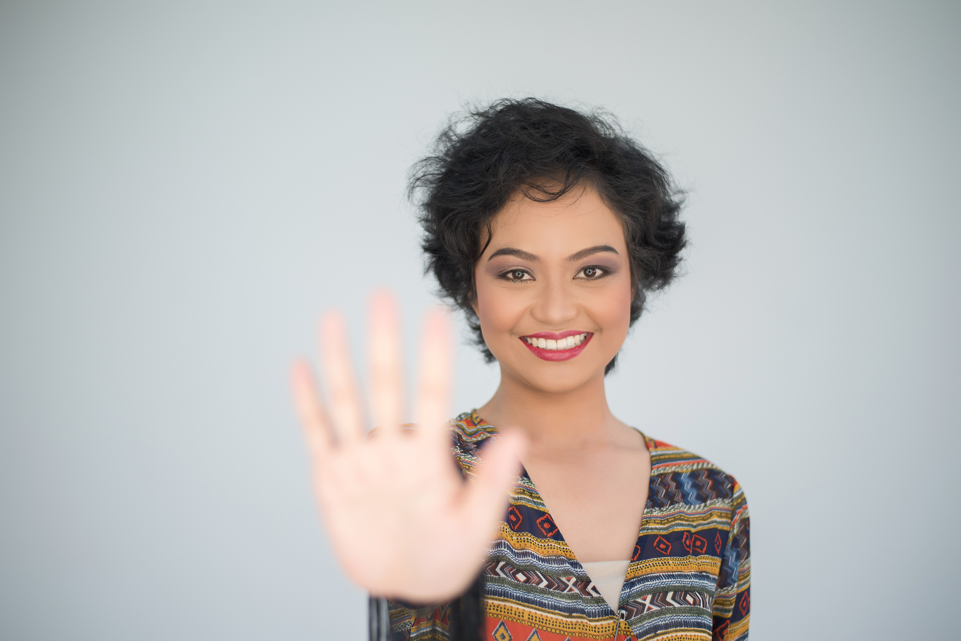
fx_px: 1335
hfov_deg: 39.6
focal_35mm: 50
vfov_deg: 27.0
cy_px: 320
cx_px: 480
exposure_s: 1/320
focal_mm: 50
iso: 100
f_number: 1.8
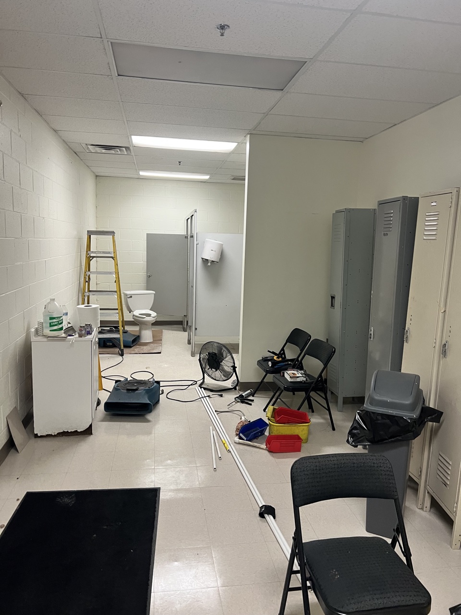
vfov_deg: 67.3
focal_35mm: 26
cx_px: 230
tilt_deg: -6.9
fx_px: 462
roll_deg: -1.9
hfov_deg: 53.1
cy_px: 308
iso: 160
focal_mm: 5.7
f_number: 1.5
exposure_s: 1/60
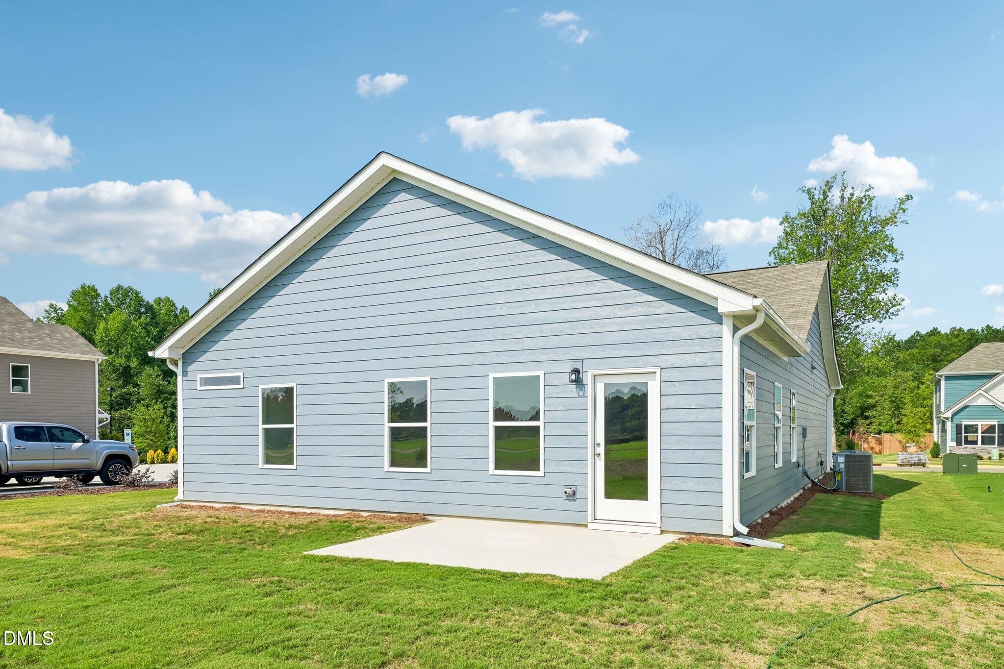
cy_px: 334
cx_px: 502
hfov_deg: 73.7
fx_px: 669
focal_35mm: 24
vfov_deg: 53.1
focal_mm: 24
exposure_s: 1/1000
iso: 200
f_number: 9
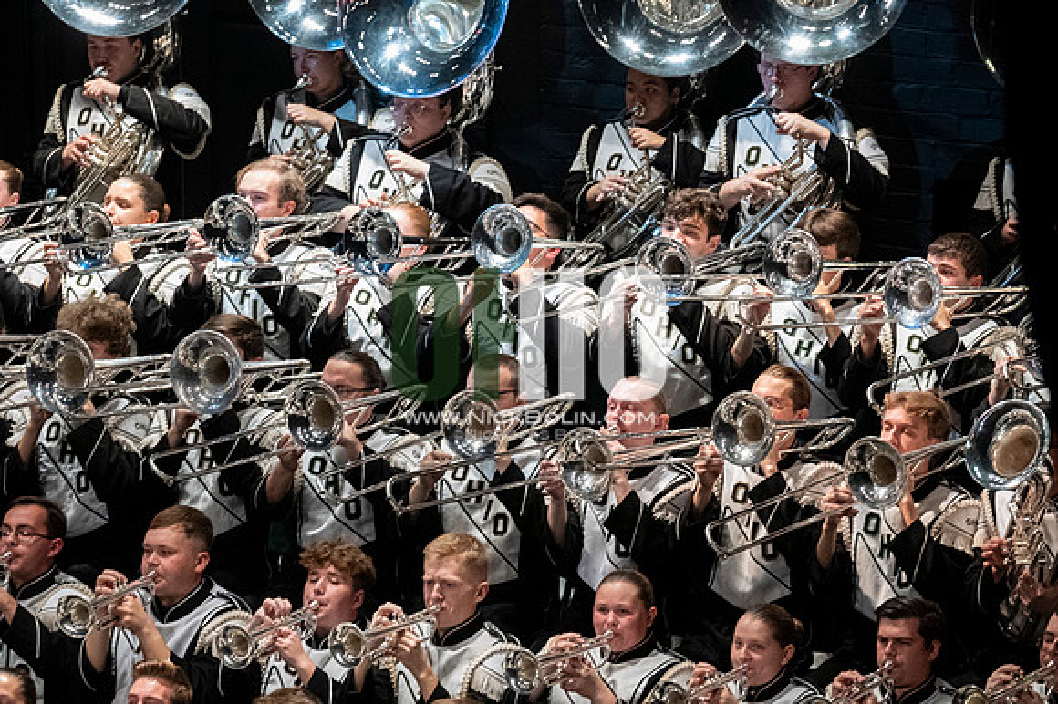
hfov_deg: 6.9
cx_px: 529
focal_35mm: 300
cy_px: 352
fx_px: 8811
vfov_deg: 4.6
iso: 4000
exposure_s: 1/500
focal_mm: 200
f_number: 4
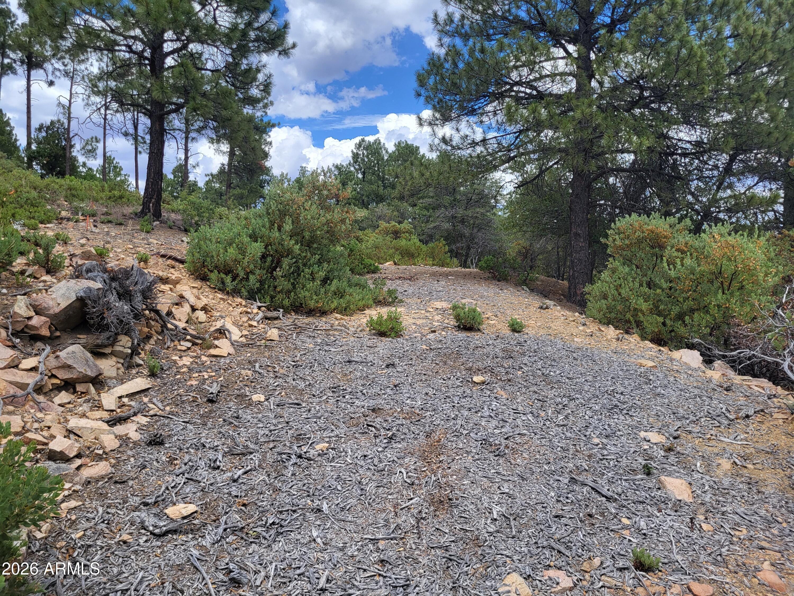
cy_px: 298
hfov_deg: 67.3
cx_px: 397
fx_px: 596
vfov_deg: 53.1
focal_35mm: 26
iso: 40
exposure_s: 1/1517
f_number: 1.8
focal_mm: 5.4
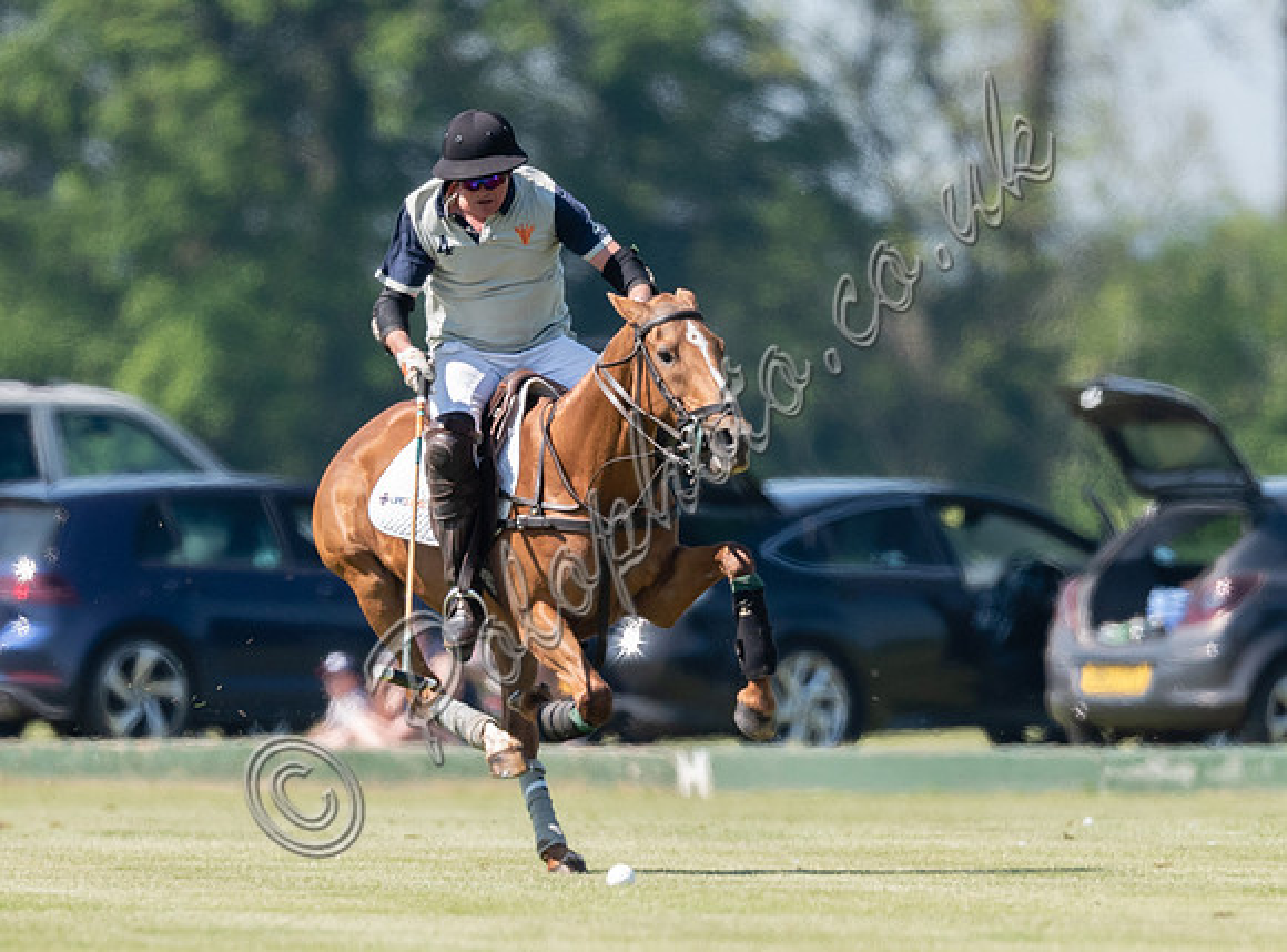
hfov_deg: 1.7
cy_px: 586
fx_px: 42486
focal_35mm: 1148
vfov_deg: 1.3
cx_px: 482
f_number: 4
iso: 400
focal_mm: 500
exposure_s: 1/2500
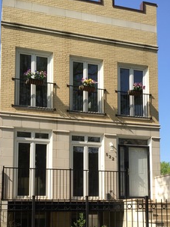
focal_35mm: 46
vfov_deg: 39.8
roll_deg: +1.3
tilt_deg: +5.9
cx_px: 91
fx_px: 301
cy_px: 177
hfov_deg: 31.5
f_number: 2.2
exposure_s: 1/964
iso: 32
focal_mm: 4.15
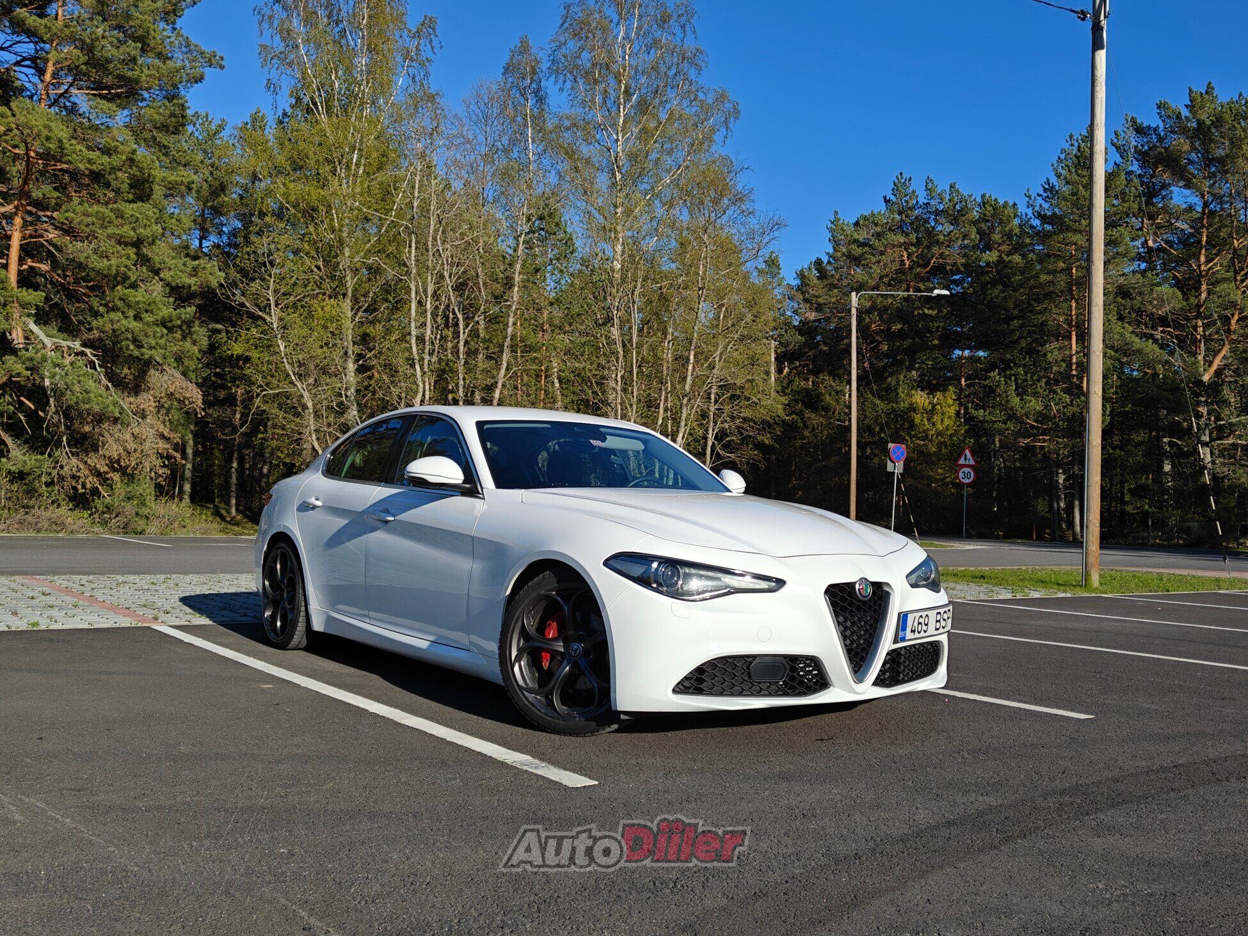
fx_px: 1190
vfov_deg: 43.0
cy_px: 468
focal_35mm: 33
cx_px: 624
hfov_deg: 55.3
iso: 64
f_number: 1.8
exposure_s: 1/7774
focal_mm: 5.59
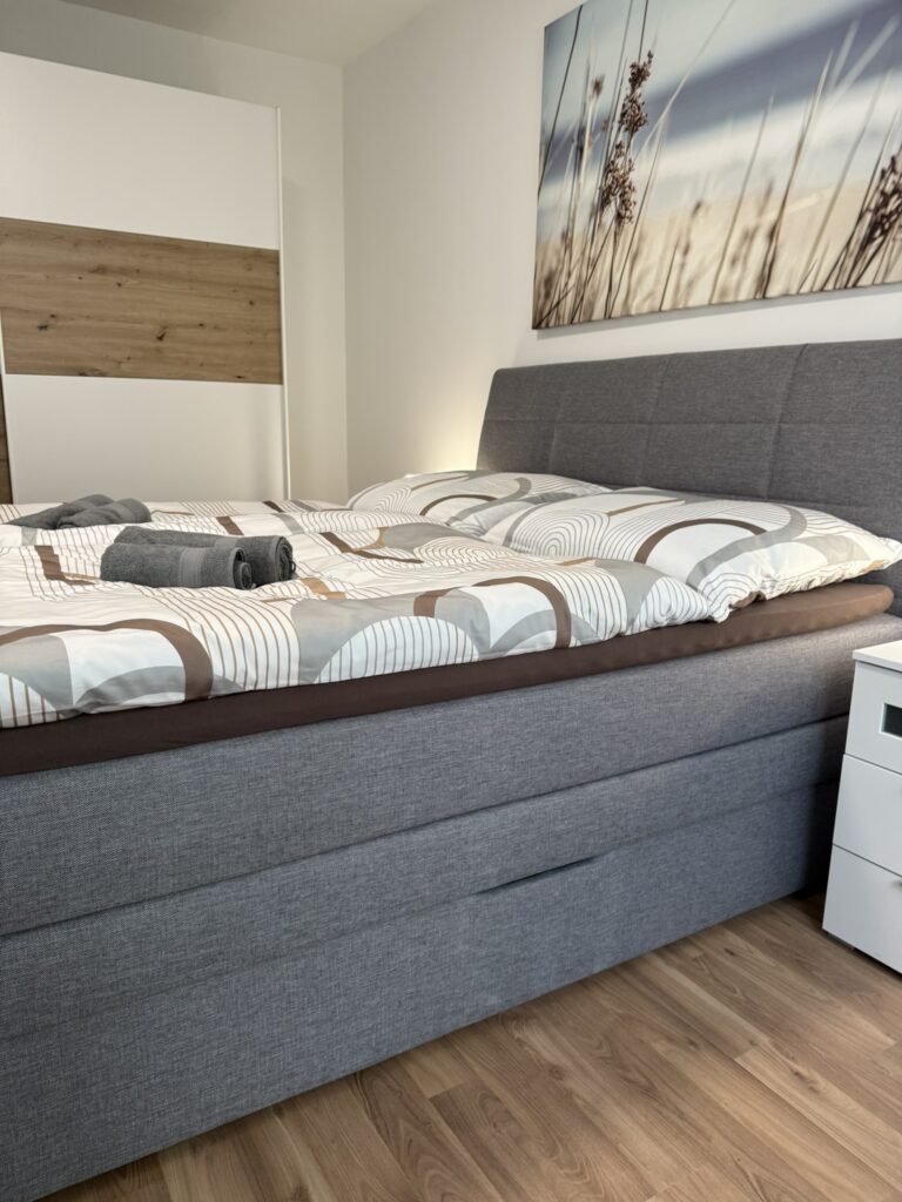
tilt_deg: -12.0
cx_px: 451
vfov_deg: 71.6
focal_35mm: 24
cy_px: 601
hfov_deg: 56.8
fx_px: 834
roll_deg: -1.3
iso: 160
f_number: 1.78
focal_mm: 6.76
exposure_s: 1/50
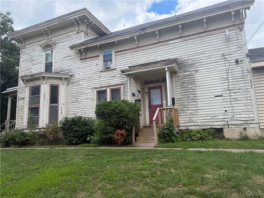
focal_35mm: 24
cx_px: 132
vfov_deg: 56.8
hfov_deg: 71.6
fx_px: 183
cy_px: 99
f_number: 1.78
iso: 100
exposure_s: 1/2370
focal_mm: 6.76
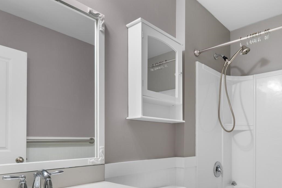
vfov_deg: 49.9
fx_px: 196
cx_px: 179
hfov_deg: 70.2
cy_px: 133
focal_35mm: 25
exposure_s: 1/5
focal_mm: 11
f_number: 4.8
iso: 100
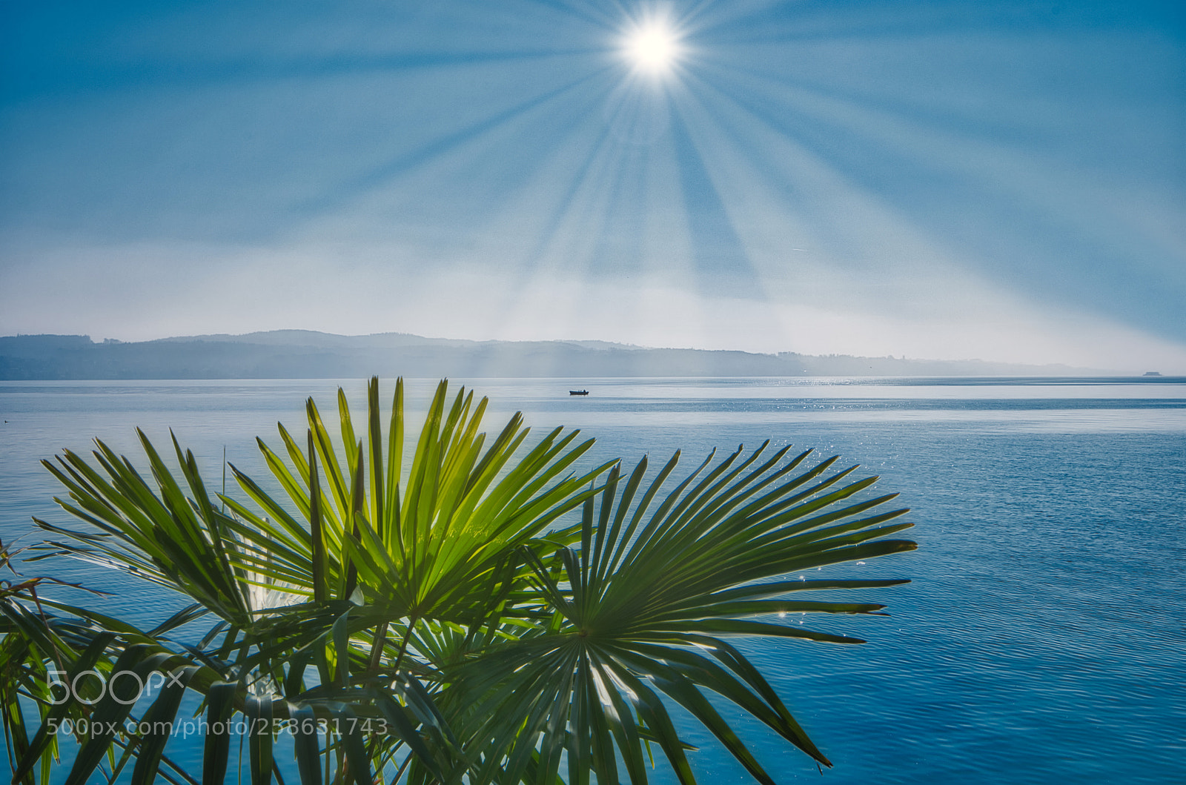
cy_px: 392
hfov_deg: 53.2
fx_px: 1183
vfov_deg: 36.7
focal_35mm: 36
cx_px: 593
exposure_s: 1/250
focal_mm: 24
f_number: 13
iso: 100
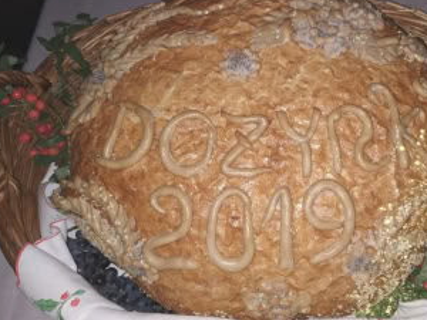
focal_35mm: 32
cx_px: 275
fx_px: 395
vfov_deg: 44.1
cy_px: 148
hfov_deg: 55.9
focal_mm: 3.94
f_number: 1.9
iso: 160
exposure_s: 1/50
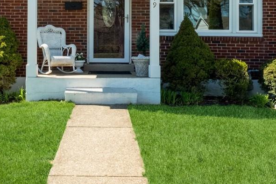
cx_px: 100
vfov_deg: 28.7
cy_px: 42
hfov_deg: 42.4
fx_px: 353
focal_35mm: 46
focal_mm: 11
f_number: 16
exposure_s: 1/100
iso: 640
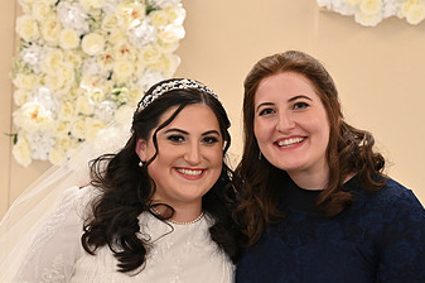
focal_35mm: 86
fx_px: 1014
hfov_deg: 23.7
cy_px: 222
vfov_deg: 15.8
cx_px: 199
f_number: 4
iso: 3200
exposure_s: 1/100
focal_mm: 50
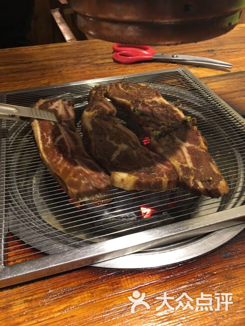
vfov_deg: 61.7
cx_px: 122
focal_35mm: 29
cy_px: 163
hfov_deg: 48.2
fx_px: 274
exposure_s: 1/17
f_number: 2.2
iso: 100
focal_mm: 4.15
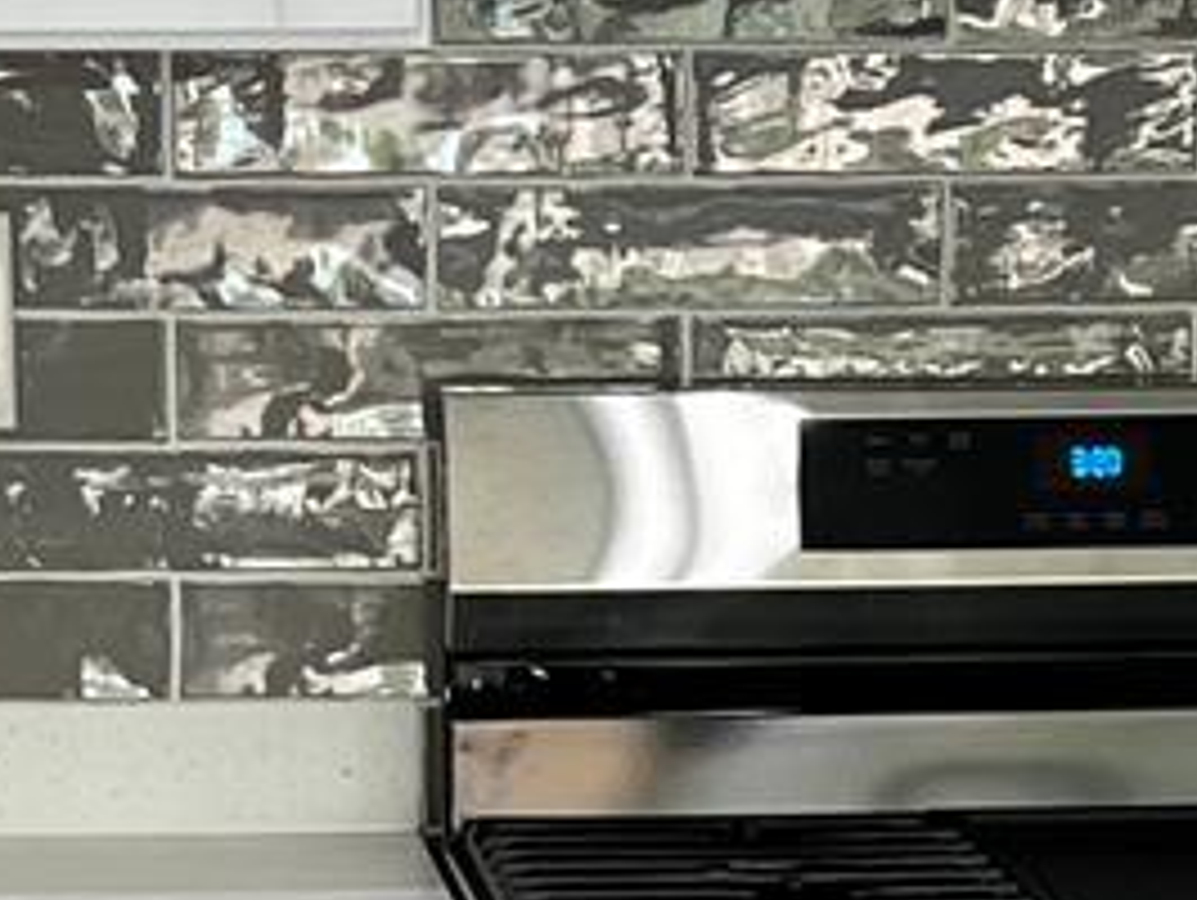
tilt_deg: -13.2
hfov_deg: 9.9
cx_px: 513
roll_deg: -0.1
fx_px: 6922
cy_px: 1467
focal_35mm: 200
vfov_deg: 7.3
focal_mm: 5.7
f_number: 1.5
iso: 64
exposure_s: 1/120
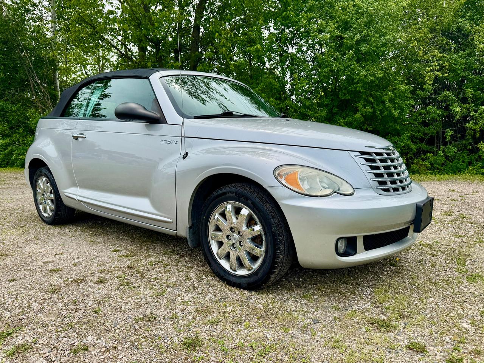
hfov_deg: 71.6
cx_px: 242
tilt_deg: -8.4
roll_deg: -0.1
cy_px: 182
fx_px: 336
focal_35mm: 24
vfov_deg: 56.8
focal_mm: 6.76
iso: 80
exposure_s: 1/5814
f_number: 1.78
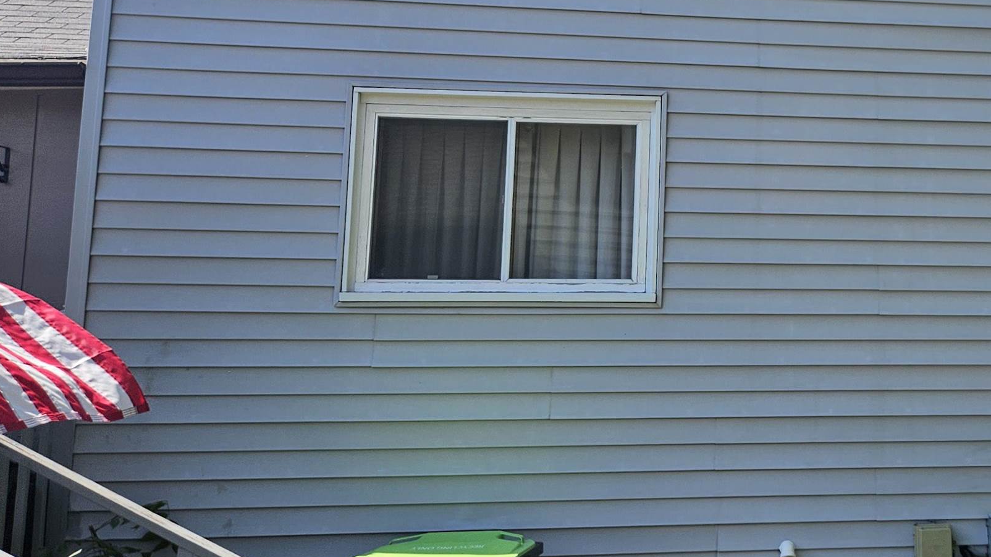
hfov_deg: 39.0
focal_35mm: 48
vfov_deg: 24.8
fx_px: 1261
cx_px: 942
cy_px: 178
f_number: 1.8
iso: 25
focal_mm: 5.4
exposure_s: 1/932
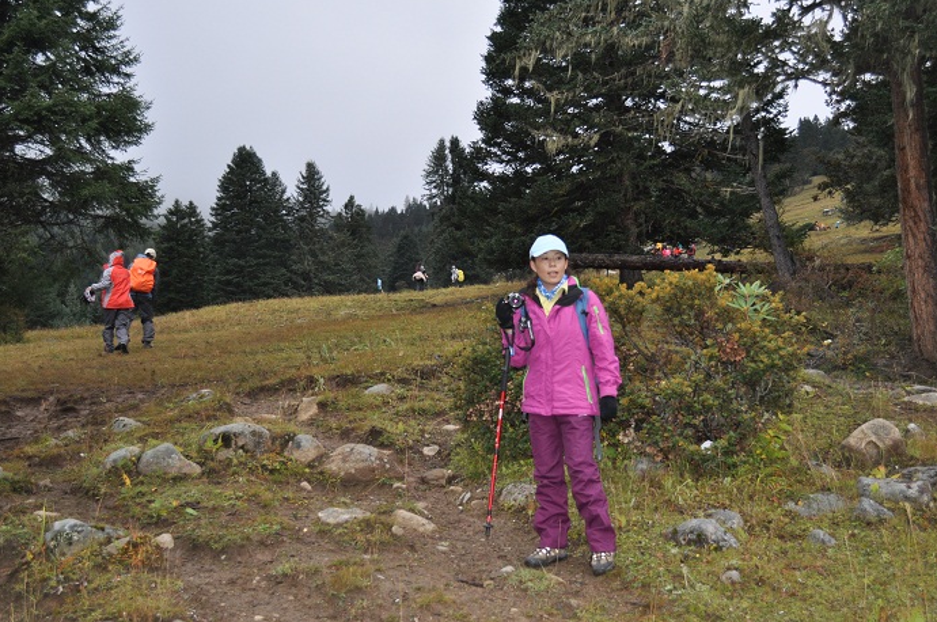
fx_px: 1222
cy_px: 297
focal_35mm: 47
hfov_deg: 41.9
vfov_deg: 28.6
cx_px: 521
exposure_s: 1/125
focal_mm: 28
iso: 400
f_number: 4.5
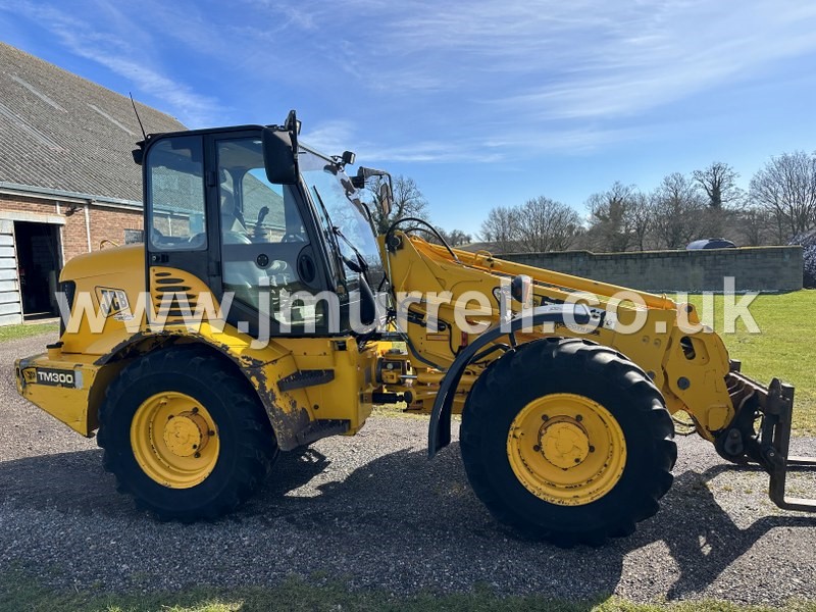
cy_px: 306
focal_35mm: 24
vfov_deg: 56.8
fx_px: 566
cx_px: 408
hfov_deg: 71.6
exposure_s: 1/2299
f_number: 1.78
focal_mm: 6.86
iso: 80
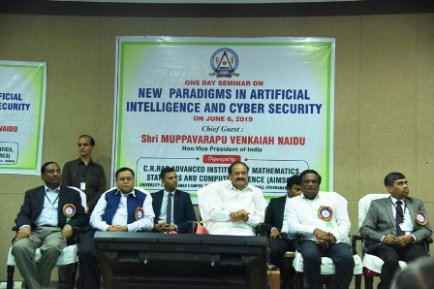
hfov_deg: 34.5
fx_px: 699
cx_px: 217
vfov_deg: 23.3
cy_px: 144
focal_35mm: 58
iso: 10000
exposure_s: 1/125
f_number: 4.5
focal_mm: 58
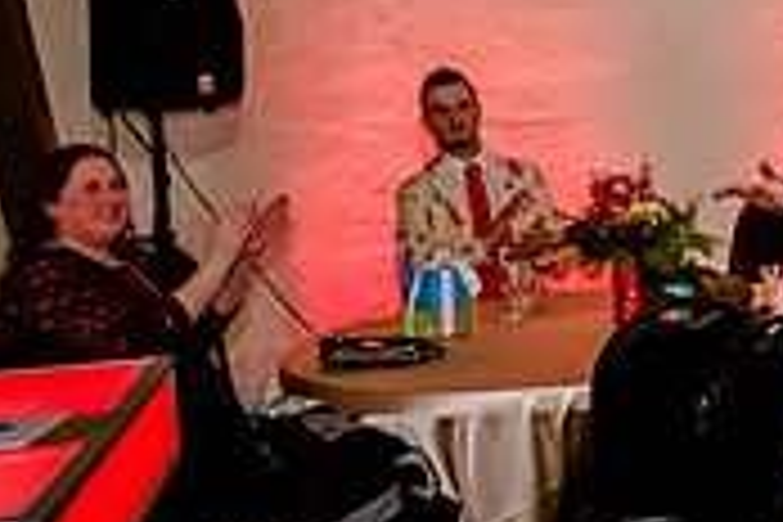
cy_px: 124
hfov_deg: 21.0
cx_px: 1215
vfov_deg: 17.0
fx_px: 1740
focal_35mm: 80
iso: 5000
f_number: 2.8
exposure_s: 1/200
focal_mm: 24
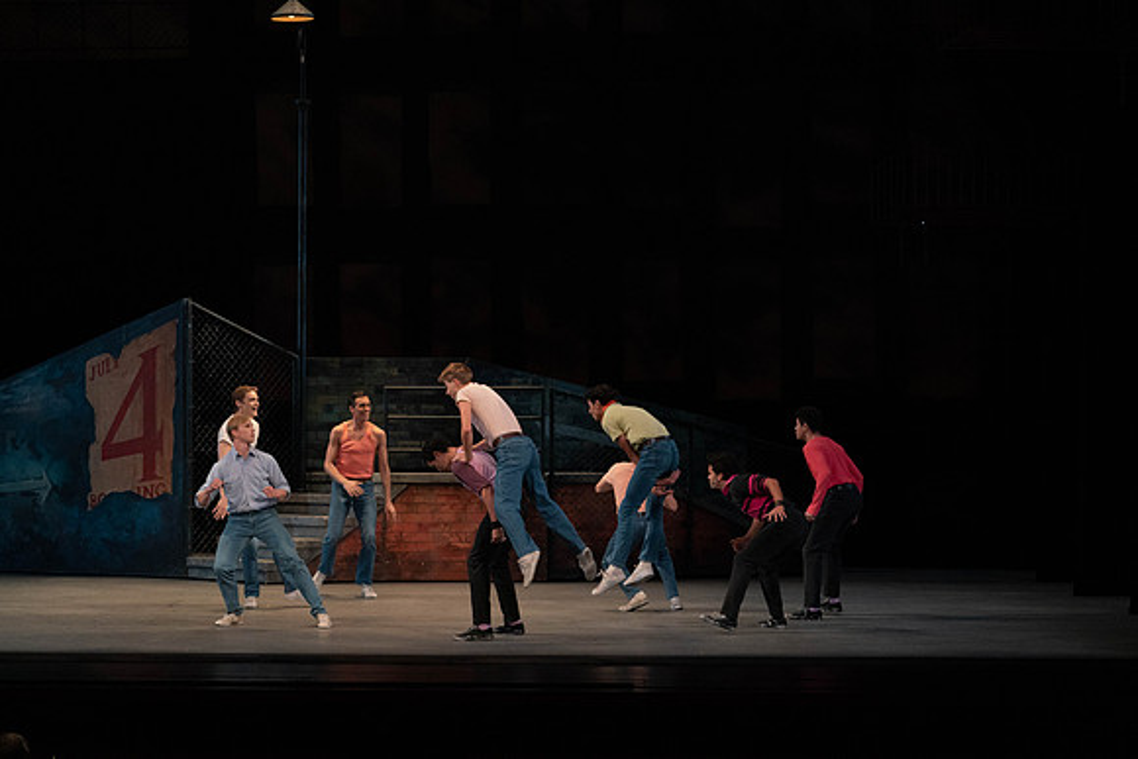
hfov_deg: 20.6
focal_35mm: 99
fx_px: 3130
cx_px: 569
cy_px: 380
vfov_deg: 13.8
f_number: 4.5
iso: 3200
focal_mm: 99
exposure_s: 1/400
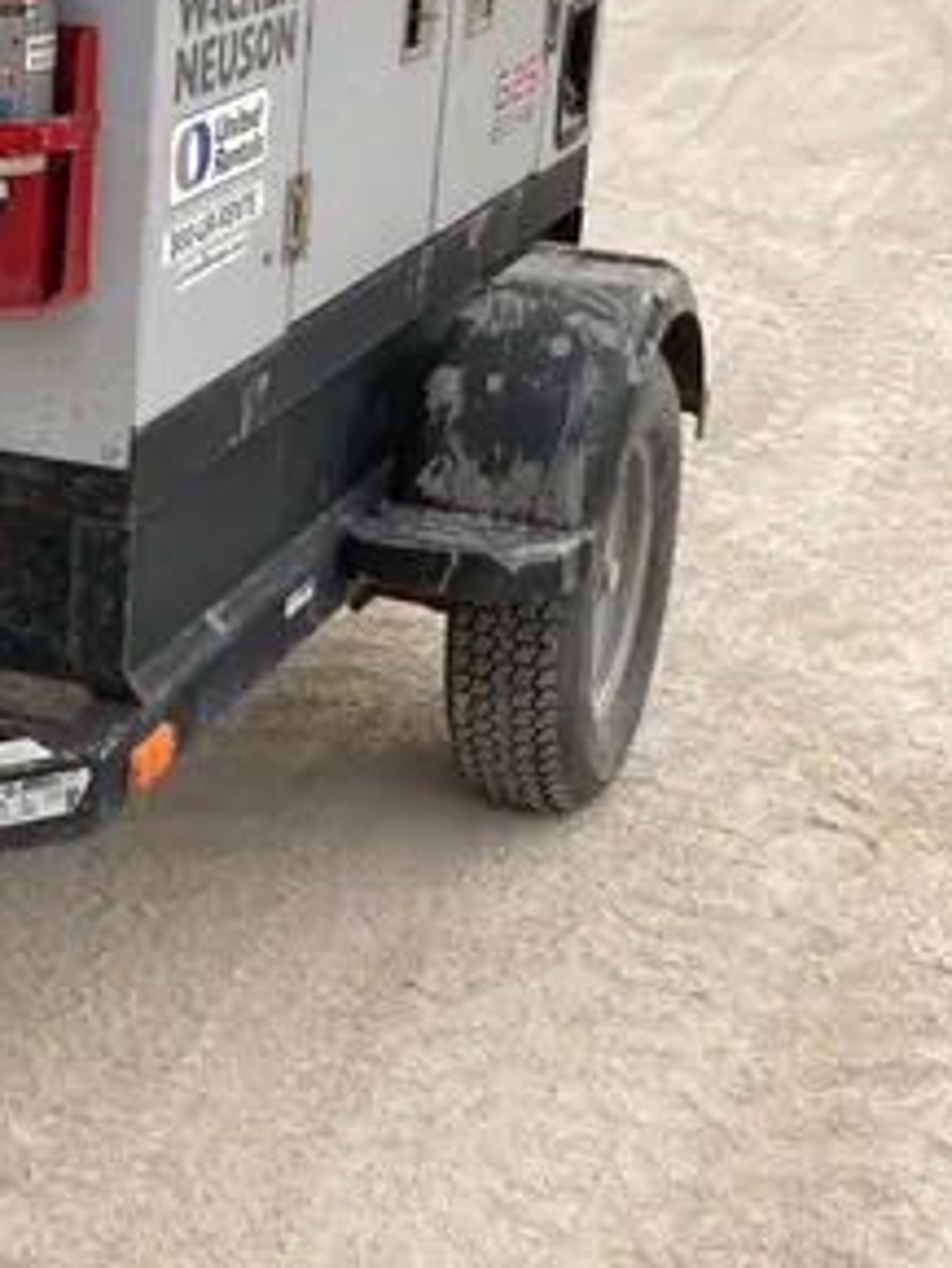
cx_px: -202
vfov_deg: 27.3
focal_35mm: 71
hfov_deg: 19.5
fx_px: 2602
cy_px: 489
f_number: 1.8
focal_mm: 3.99
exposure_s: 1/1200
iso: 20
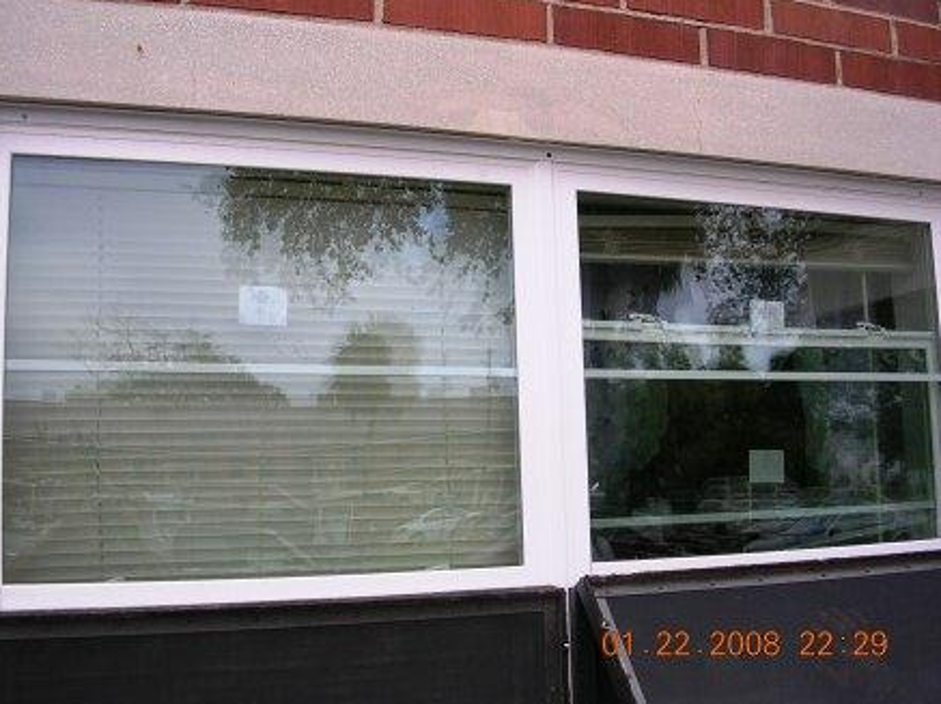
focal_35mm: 39
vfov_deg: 36.8
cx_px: 463
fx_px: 1059
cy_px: 357
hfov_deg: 47.9
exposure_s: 1/330
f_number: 2.8
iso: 50
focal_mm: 5.8
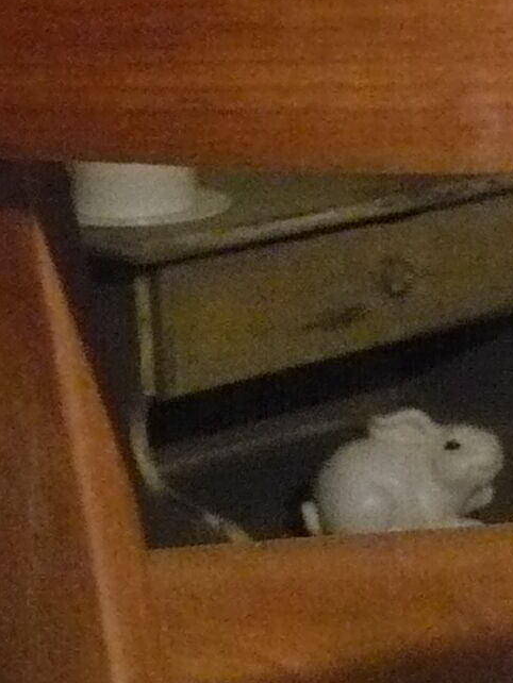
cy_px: 921
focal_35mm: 177
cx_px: 765
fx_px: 3495
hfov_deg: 8.2
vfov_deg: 10.9
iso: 400
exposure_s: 1/13
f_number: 2.8
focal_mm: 6.1
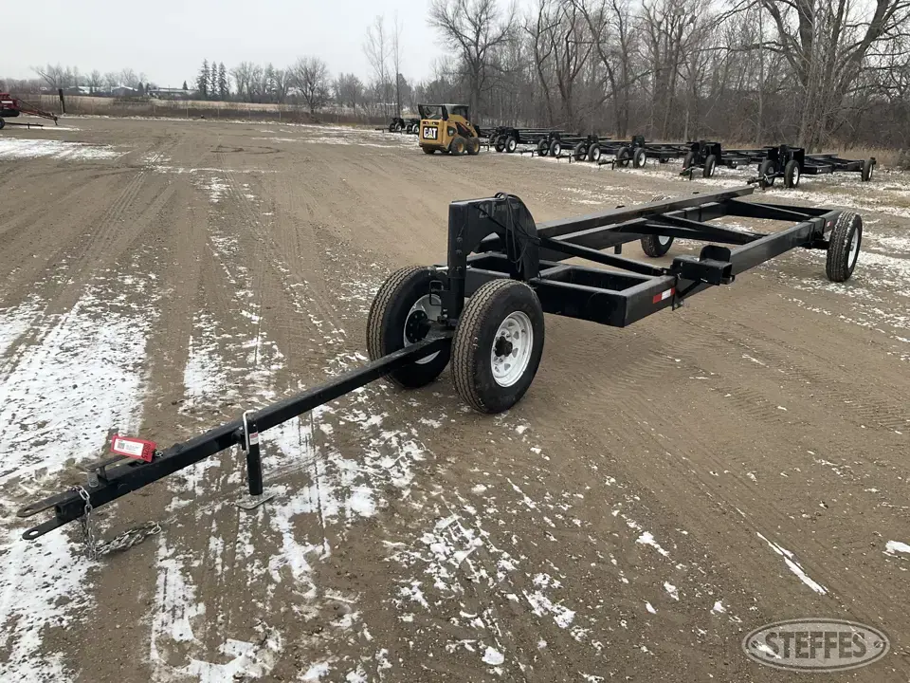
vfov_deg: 48.2
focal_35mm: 29
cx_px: 455
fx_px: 762
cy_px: 342
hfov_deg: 61.7
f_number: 1.8
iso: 20
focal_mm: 3
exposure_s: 1/210
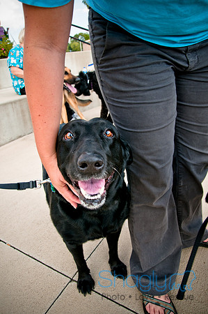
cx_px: 104
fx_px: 221
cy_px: 157
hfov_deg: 50.3
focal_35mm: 26
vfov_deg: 70.5
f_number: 5.6
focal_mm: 17
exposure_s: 1/160
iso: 200
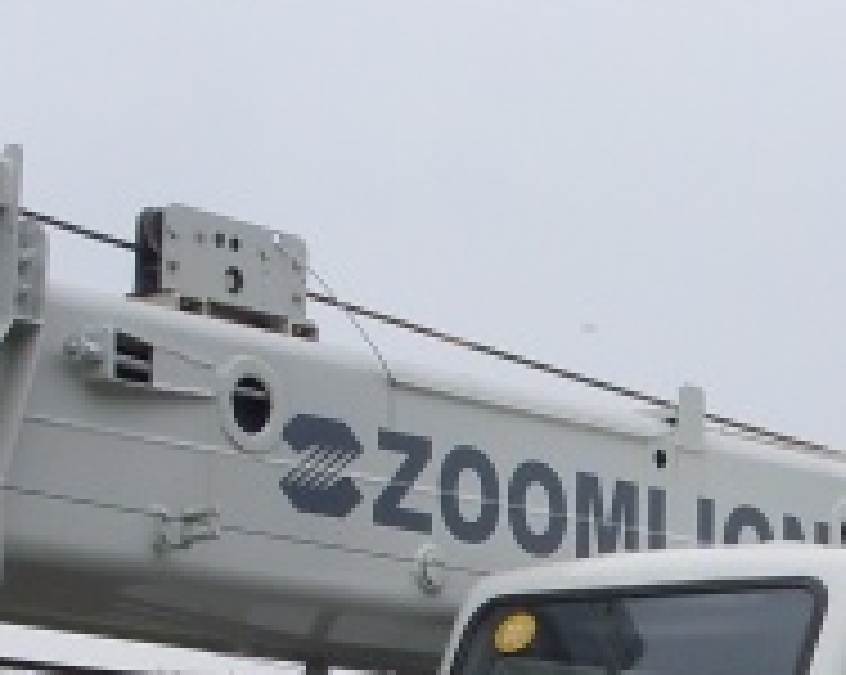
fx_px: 3952
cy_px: 922
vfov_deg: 9.6
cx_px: 1044
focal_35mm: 158
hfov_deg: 11.9
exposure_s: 1/90
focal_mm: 6.3
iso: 80
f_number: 8.4
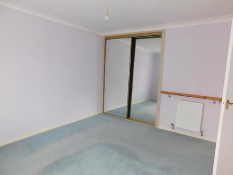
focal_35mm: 23
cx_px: 116
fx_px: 155
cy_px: 88
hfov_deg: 73.9
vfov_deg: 58.9
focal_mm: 4
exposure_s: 1/40
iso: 125
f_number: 3
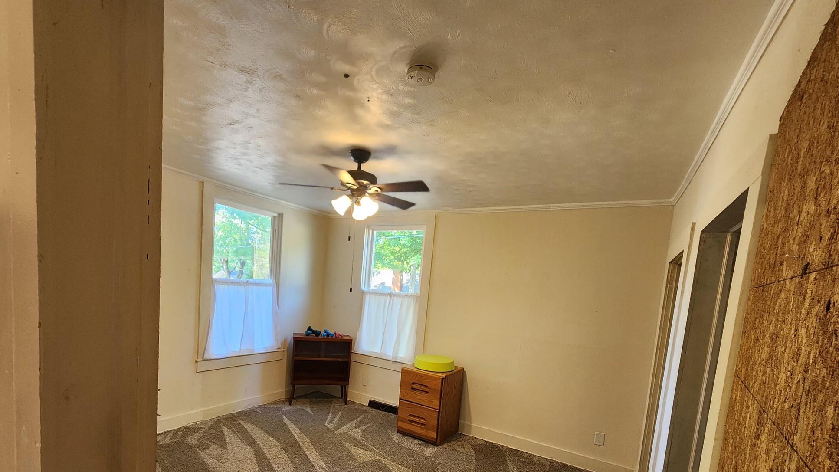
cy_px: 323
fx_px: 334
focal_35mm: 15
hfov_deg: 102.9
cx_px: 396
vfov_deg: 68.1
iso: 400
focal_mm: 2.2
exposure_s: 1/60
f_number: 2.2
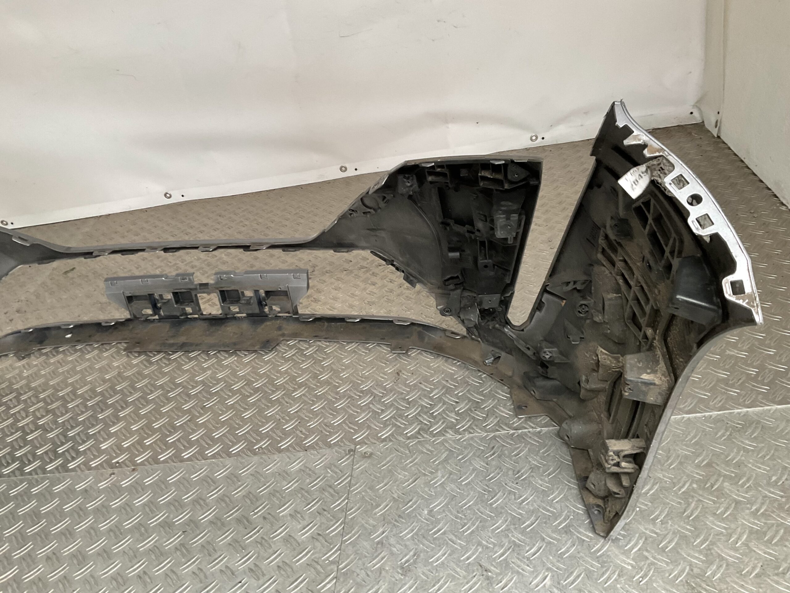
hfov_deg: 61.7
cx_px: 395
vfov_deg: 48.2
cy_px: 296
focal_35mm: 29
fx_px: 662
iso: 64
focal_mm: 3
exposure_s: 1/50
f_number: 1.8
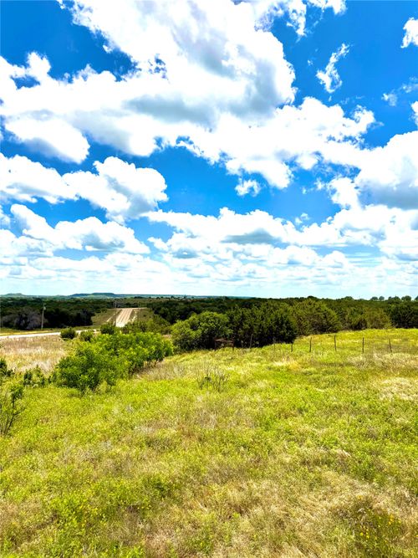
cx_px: 209
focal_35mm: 24
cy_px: 279
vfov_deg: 71.6
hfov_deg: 56.8
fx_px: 387
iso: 80
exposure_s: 1/11905
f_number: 1.78
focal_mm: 6.76
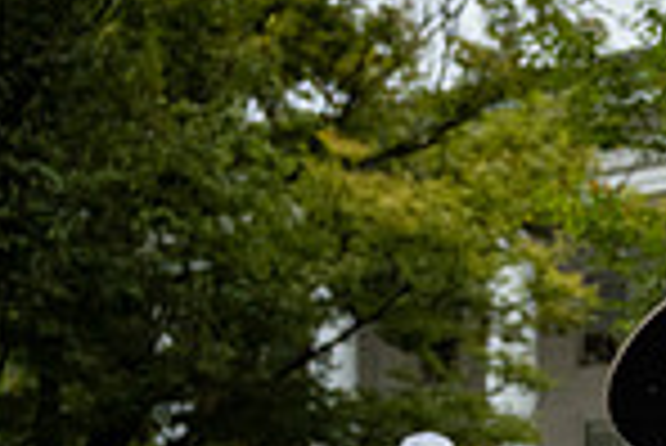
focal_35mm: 94
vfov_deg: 13.2
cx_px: 1287
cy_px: 800
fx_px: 1741
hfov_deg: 16.8
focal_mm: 24
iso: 640
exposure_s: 1/1600
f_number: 4
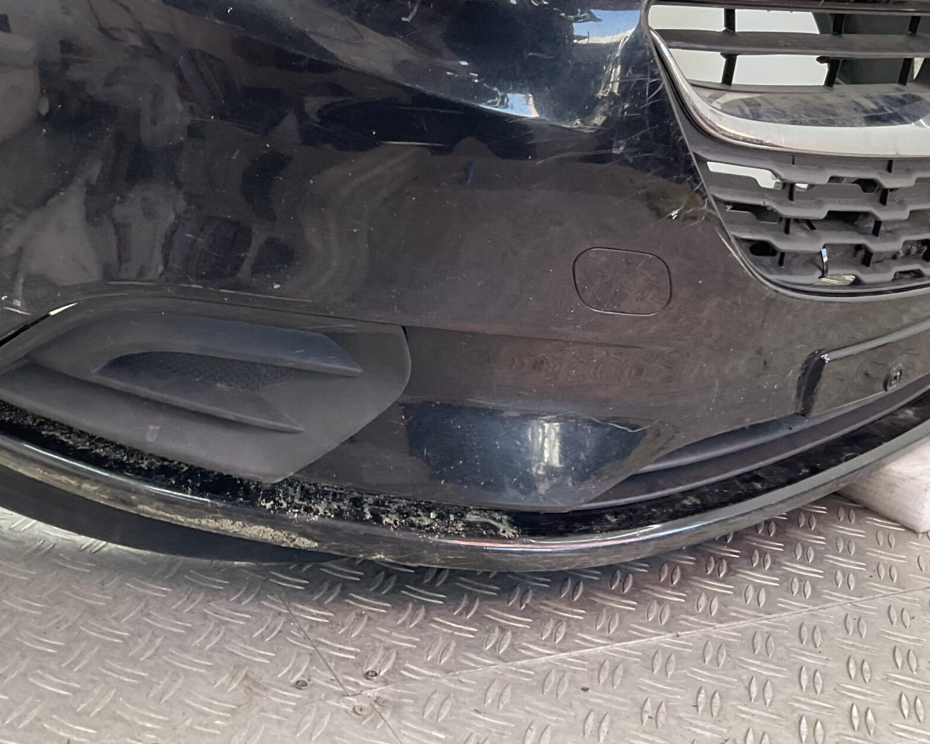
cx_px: 285
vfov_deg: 32.4
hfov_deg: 39.7
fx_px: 1266
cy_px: 224
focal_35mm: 46
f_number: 1.8
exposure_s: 1/100
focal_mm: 3
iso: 40
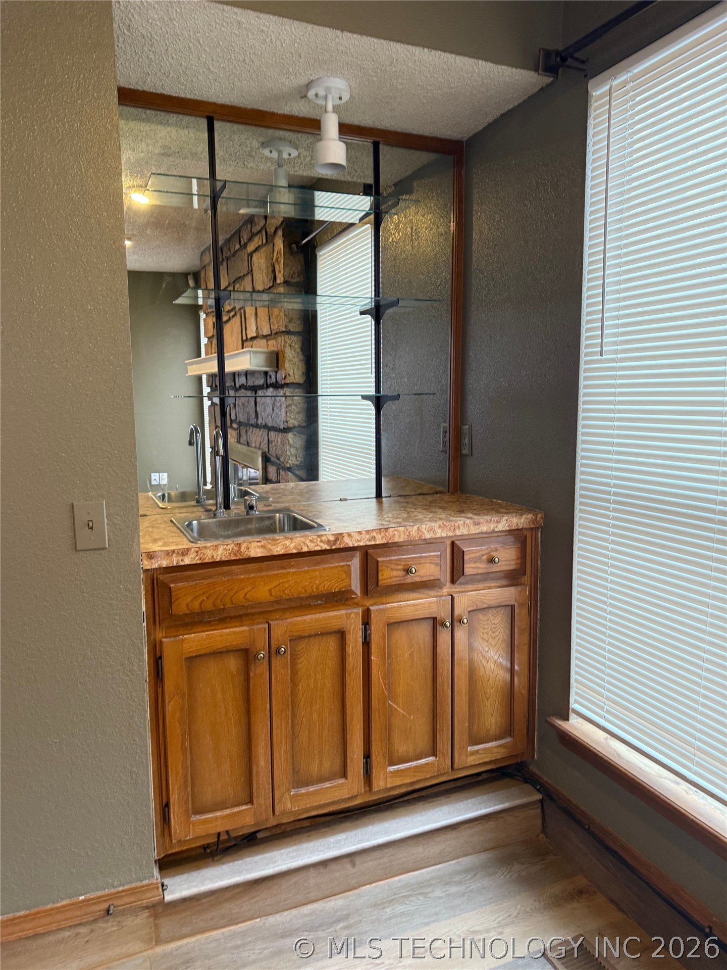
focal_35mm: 24
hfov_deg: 56.8
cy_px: 485
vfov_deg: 71.6
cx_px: 364
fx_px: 672
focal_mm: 6.76
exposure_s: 1/60
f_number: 1.78
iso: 320
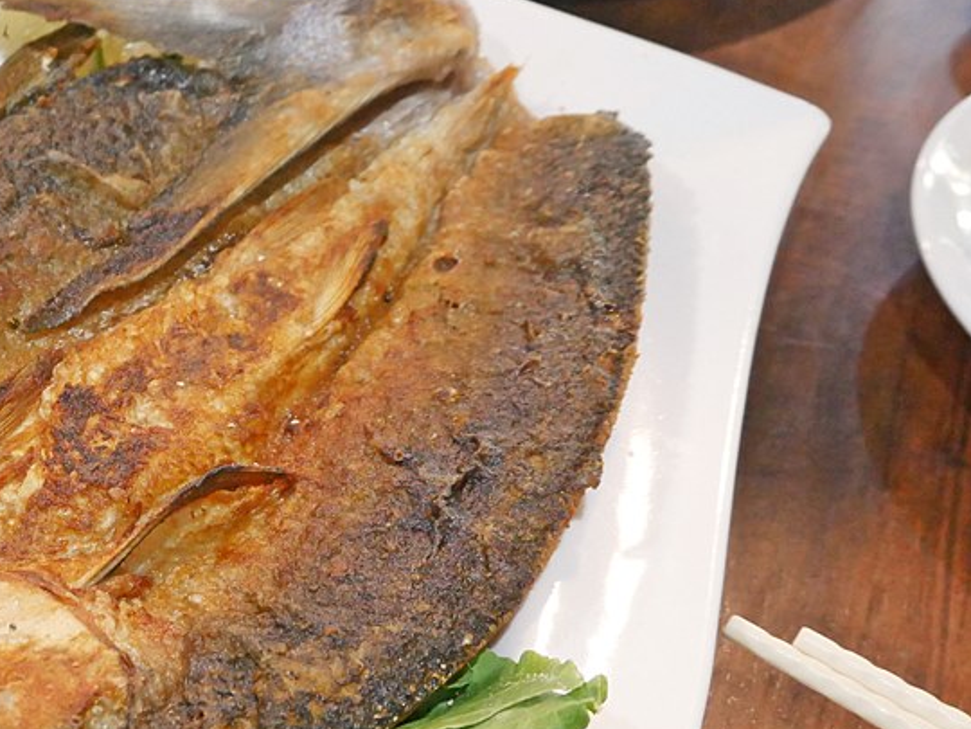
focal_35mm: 63
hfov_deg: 29.4
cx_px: 94
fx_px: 1767
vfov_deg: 23.2
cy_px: 451
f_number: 4.1
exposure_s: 1/60
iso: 2000
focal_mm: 17
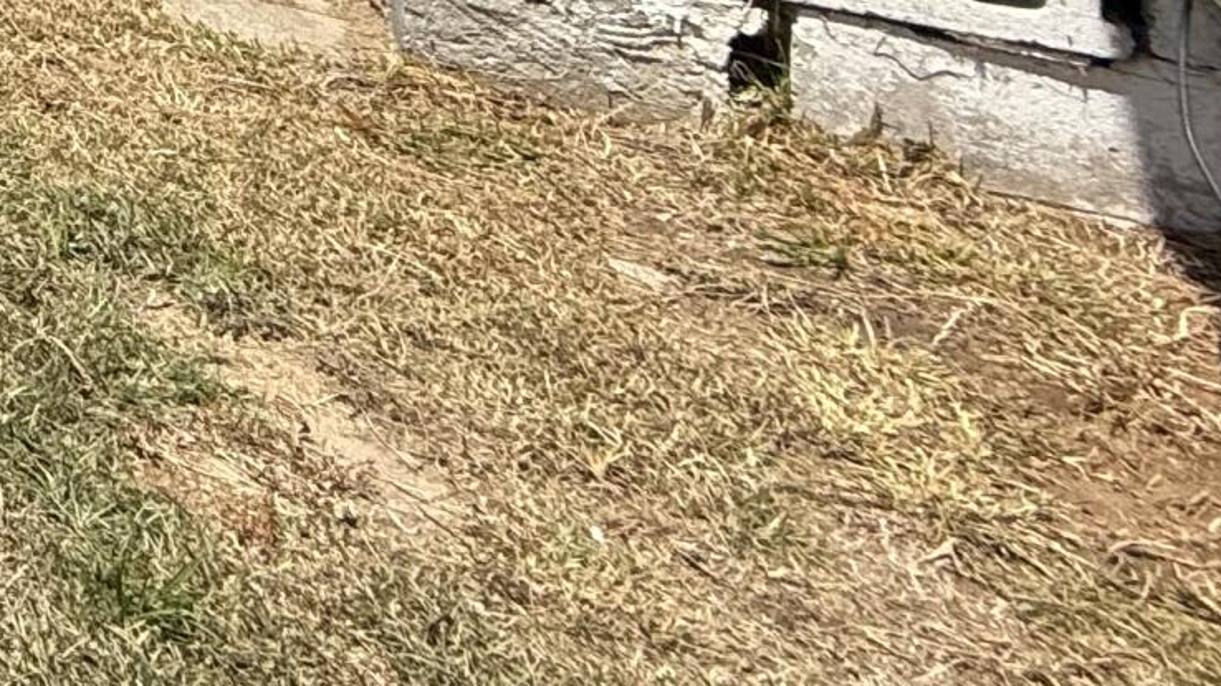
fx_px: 2007
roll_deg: +0.0
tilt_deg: -1.8
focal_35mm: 62
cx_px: -1209
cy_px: -788
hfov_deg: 19.4
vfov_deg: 14.9
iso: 50
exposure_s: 1/955
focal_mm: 2.22
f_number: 2.2
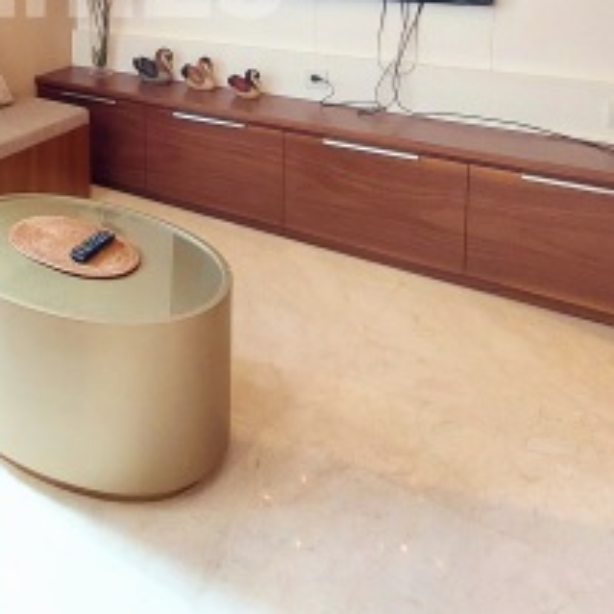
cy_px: -26
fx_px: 662
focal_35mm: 33
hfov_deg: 40.1
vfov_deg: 41.8
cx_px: -65
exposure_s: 1/33
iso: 400
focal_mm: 1.74
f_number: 2.2
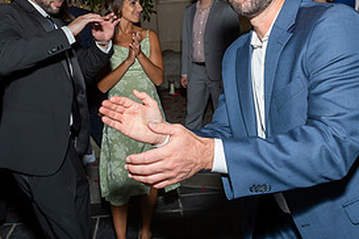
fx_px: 548
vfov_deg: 24.3
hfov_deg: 36.2
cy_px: 57
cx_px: 159
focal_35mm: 55
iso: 500
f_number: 5.6
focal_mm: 17
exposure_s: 1/250
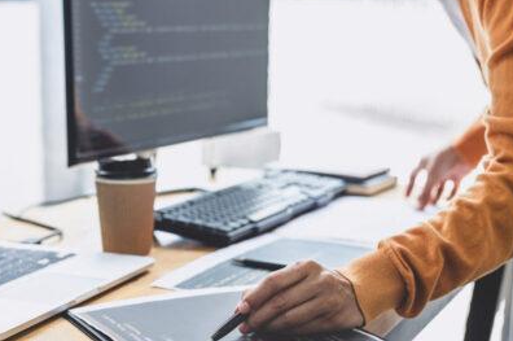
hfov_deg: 30.0
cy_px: 204
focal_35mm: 67
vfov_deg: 20.2
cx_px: 207
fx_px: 954
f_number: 2.8
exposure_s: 1/125
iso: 320
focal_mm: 35
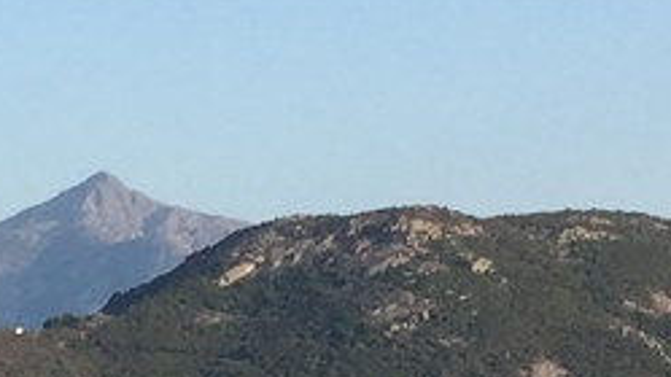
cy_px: 415
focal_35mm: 203
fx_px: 3611
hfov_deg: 10.4
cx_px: -191
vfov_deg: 6.0
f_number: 2.2
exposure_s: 1/989
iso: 32
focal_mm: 4.15
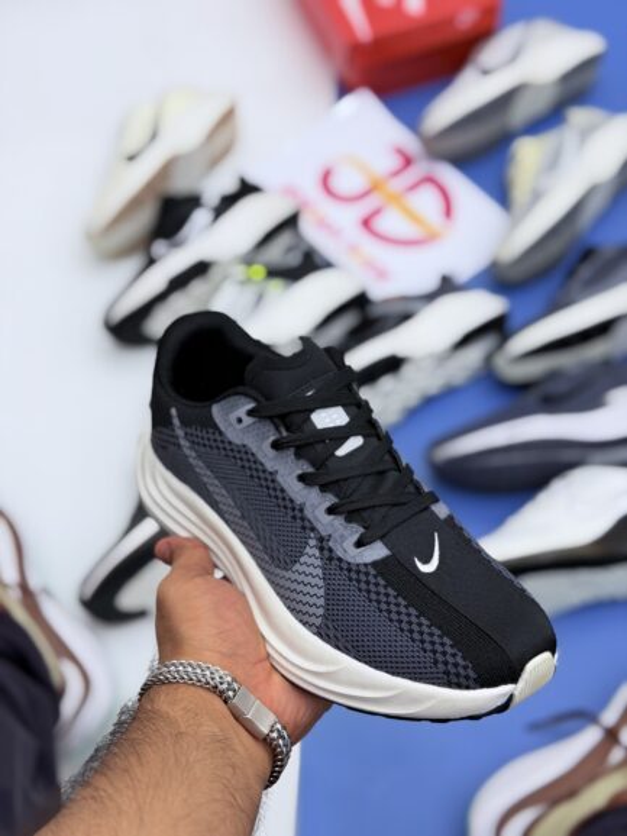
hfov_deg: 30.3
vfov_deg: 39.6
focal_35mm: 48
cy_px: 418
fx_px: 1159
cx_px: 314
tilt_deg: -56.3
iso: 64
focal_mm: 6.76
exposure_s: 1/315
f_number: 1.78
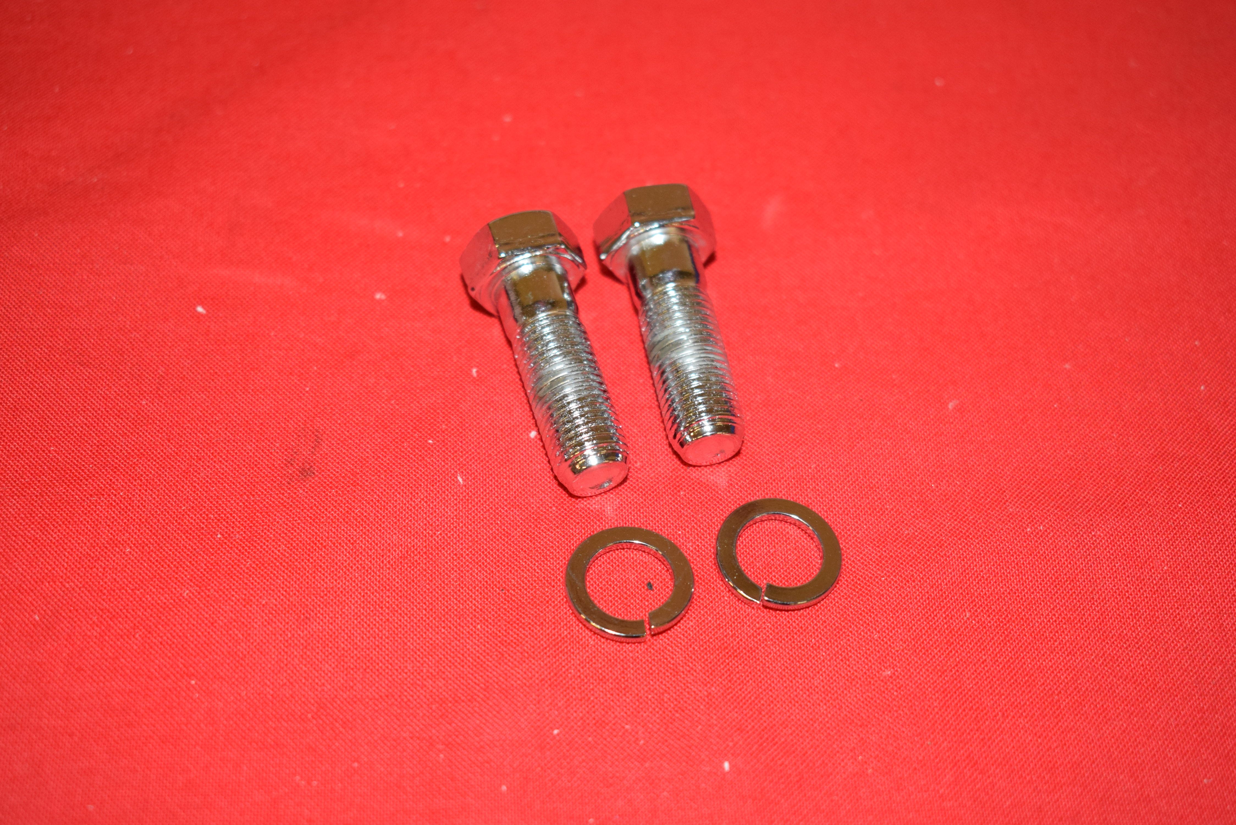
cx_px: 618
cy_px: 412
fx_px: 1854
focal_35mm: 54
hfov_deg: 36.9
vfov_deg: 25.1
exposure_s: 1/200
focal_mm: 36
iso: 1250
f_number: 5
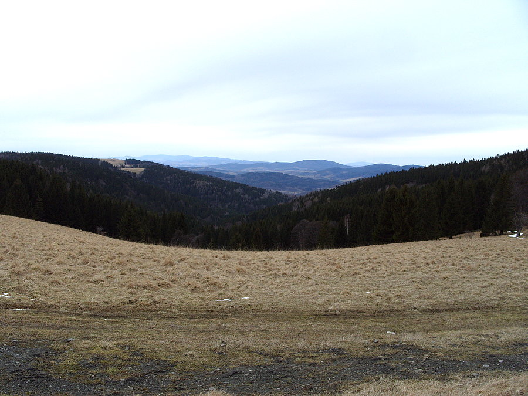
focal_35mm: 35
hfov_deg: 52.6
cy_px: 198
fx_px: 534
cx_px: 264
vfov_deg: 40.7
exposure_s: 1/350
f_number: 5.3
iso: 80
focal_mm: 7.8
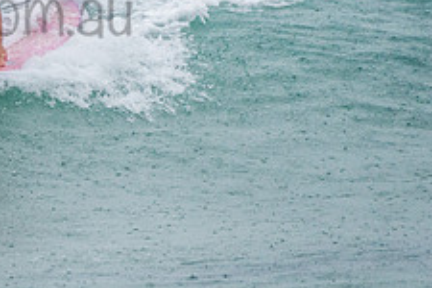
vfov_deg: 0.9
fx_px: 17807
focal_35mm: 1484
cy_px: 36
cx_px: -154
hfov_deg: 1.4
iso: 720
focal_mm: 500
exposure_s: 1/320
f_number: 5.6
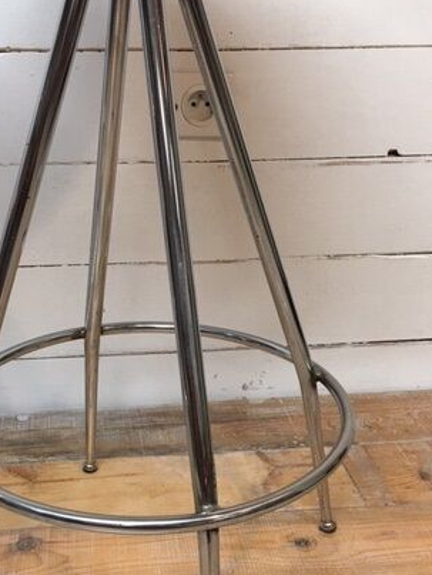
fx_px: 764
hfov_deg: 31.5
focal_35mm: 46
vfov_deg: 41.0
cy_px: 348
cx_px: 167
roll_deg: -1.8
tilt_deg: -23.8
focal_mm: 4.15
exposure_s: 1/17
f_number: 2.2
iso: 40
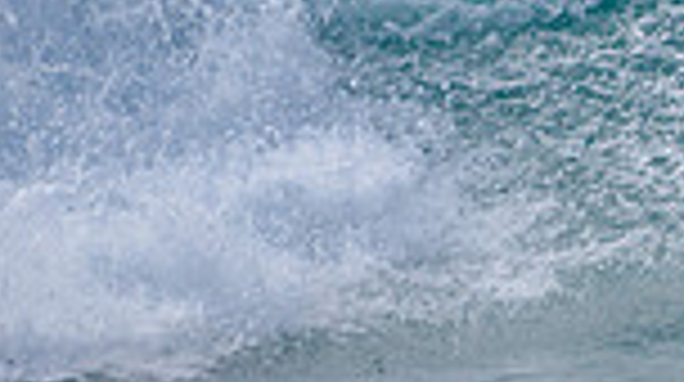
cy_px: -15
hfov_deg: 0.9
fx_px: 44428
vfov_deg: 0.5
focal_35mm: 2453
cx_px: 1591
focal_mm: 500
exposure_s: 1/2000
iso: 160
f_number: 5.6
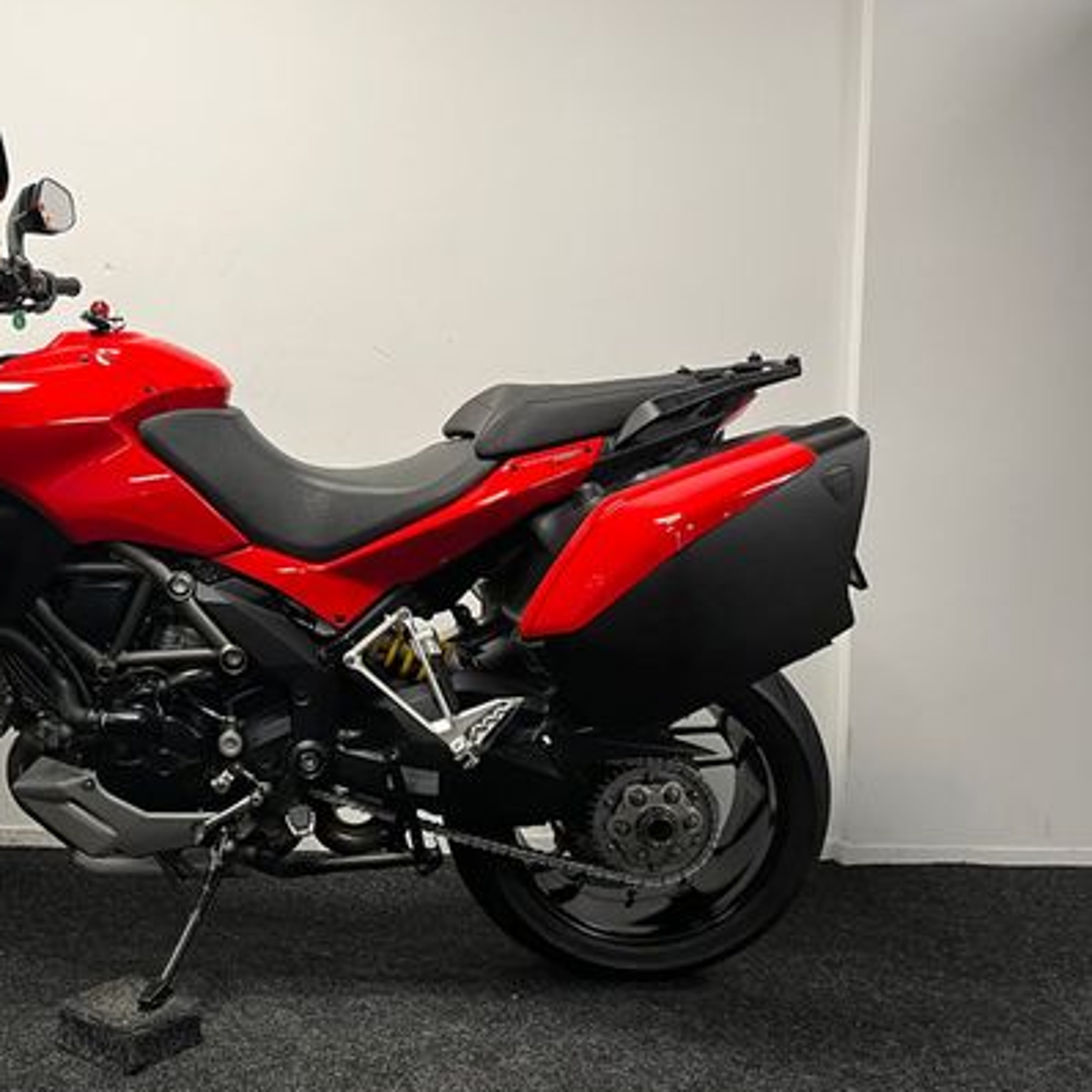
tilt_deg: -1.7
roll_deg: +0.4
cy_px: 519
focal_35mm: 37
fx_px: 1321
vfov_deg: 44.9
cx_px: 219
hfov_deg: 42.9
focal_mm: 5.1
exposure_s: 1/50
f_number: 1.6
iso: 80
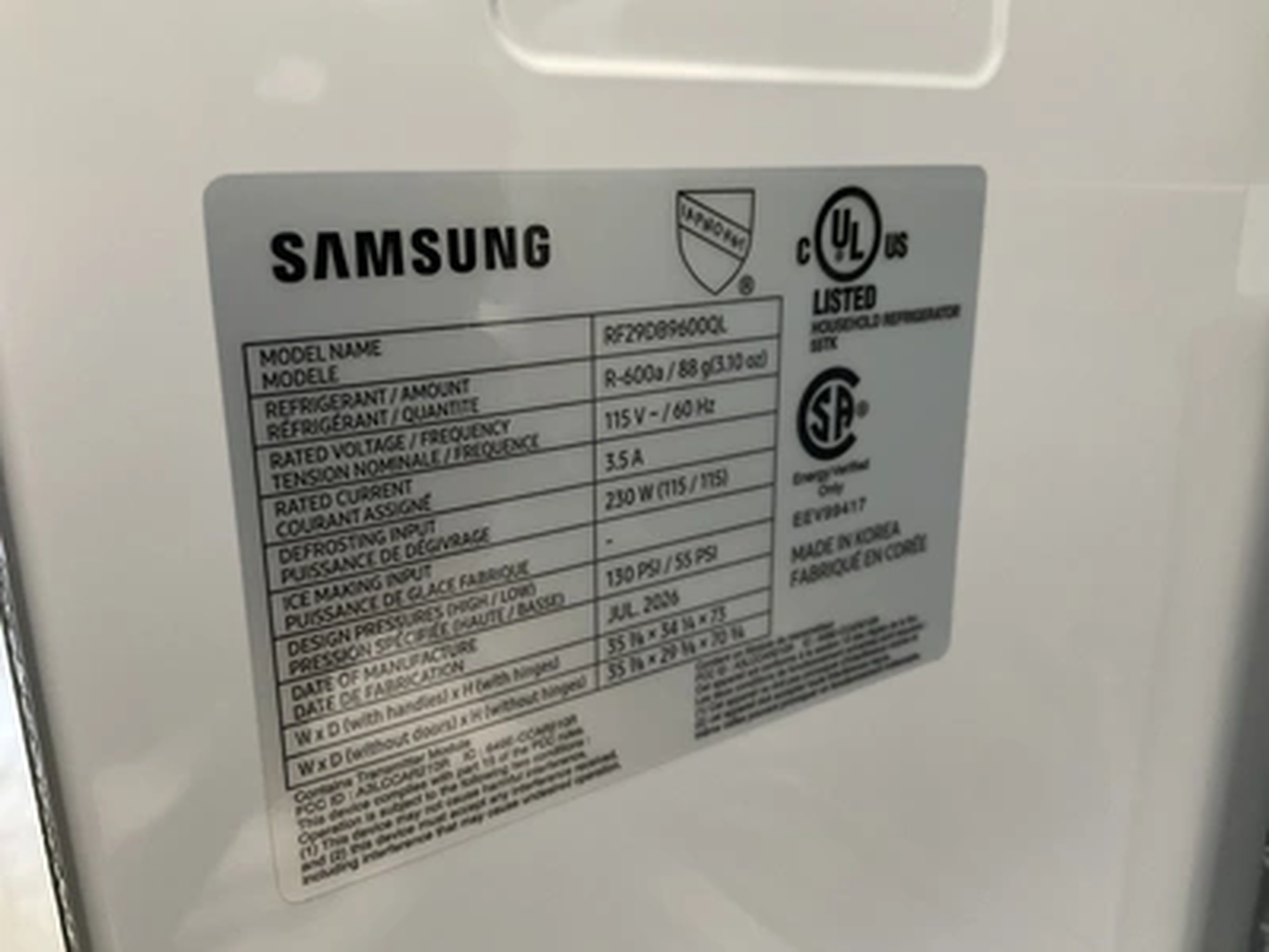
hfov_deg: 61.7
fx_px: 1063
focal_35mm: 29
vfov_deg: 48.2
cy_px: 476
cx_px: 634
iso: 320
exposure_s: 1/40
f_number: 1.8
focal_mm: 3
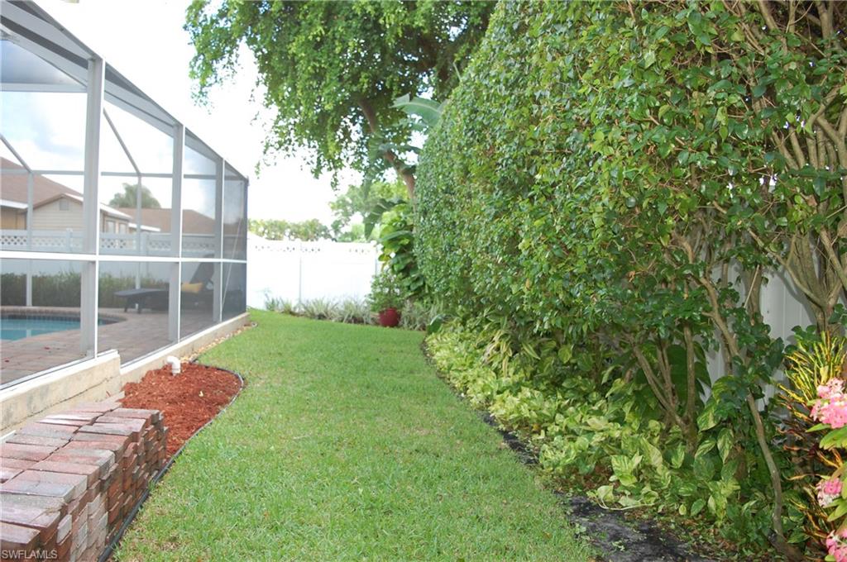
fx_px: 634
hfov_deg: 67.4
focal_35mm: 27
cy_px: 281
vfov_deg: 47.8
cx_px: 424
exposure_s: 1/200
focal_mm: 18
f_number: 3.8
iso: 400
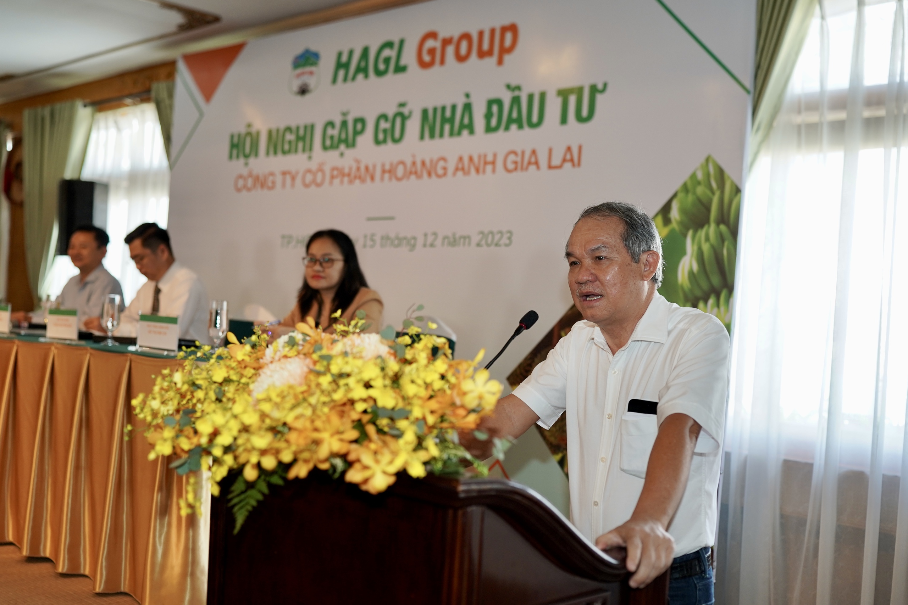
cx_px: 454
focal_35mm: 35
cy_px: 302
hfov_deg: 54.4
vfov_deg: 37.9
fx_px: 883
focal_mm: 35
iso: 320
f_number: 2.4
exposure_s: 1/250
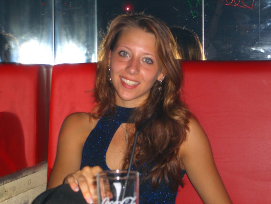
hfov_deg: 24.4
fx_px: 626
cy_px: 102
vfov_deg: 18.4
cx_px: 136
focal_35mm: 80
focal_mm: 16.6
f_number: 4.4
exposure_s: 1/60
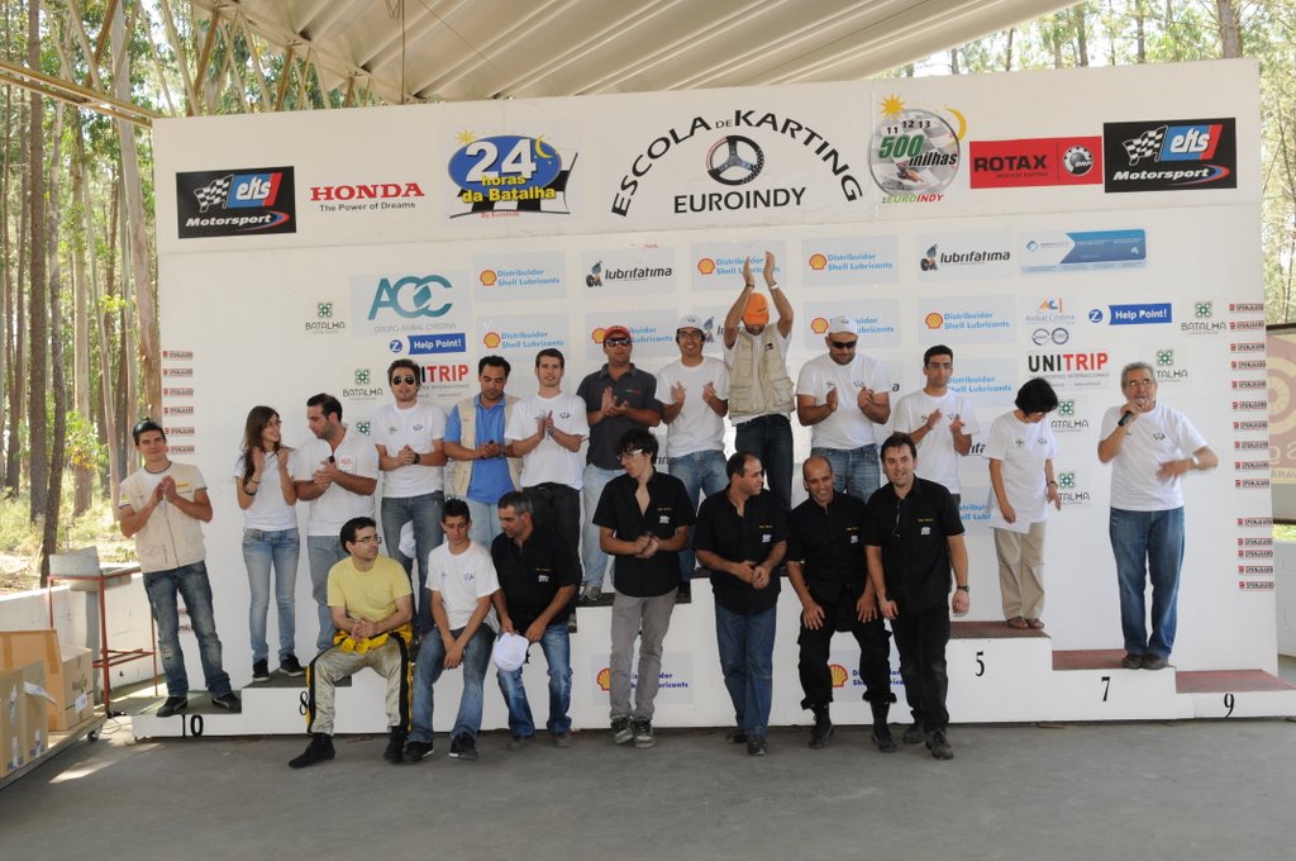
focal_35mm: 34
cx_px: 648
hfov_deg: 55.2
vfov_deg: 38.3
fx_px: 1240
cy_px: 430
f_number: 8
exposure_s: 1/60
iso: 400
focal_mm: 23
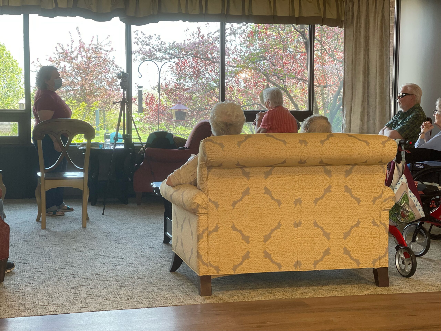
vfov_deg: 22.9
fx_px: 815
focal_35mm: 64
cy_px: 166
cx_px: 220
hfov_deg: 30.3
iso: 64
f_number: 2.2
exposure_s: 1/120
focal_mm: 7.5
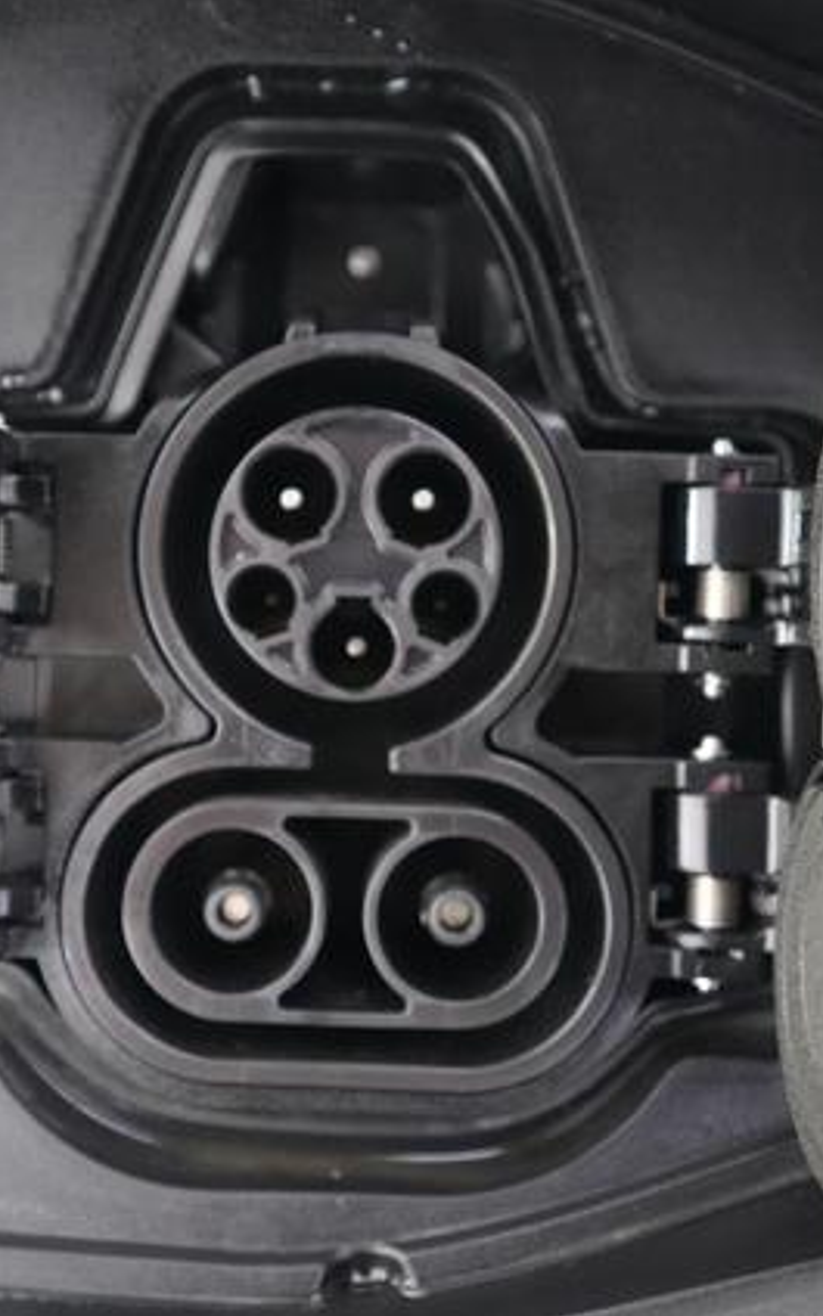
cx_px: 360
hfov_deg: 32.0
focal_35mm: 40
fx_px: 1435
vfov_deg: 49.3
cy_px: 658
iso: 12800
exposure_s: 1/60
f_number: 2.8
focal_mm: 26
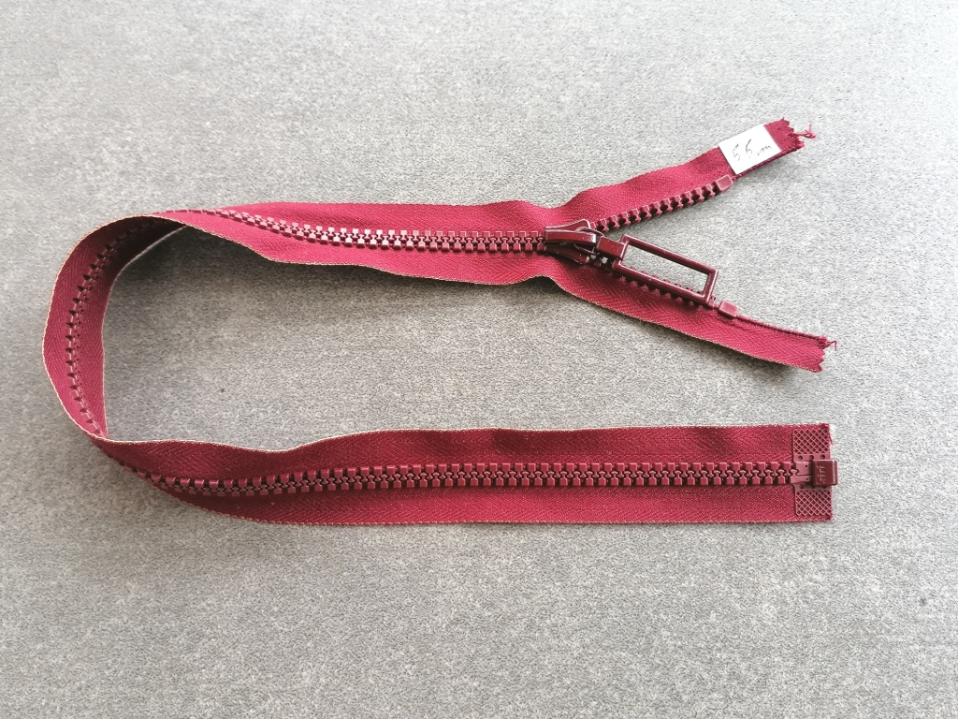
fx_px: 858
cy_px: 360
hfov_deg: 58.4
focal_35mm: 31
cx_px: 479
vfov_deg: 45.4
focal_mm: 4.75
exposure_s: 1/60
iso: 100
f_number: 1.8
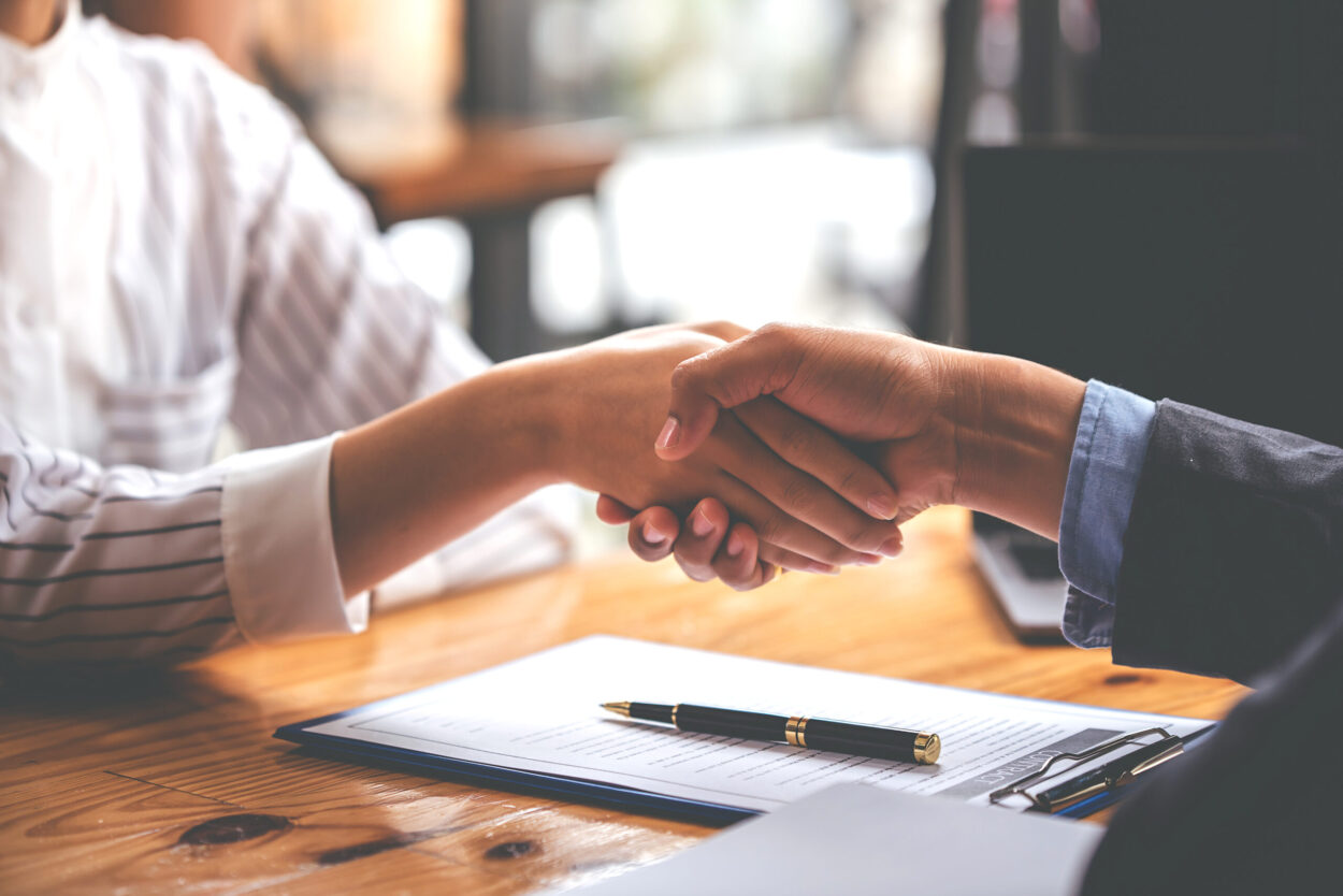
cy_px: 448
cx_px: 672
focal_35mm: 105
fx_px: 3918
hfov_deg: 19.5
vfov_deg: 13.0
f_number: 2.8
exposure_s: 1/200
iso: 250
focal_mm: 105
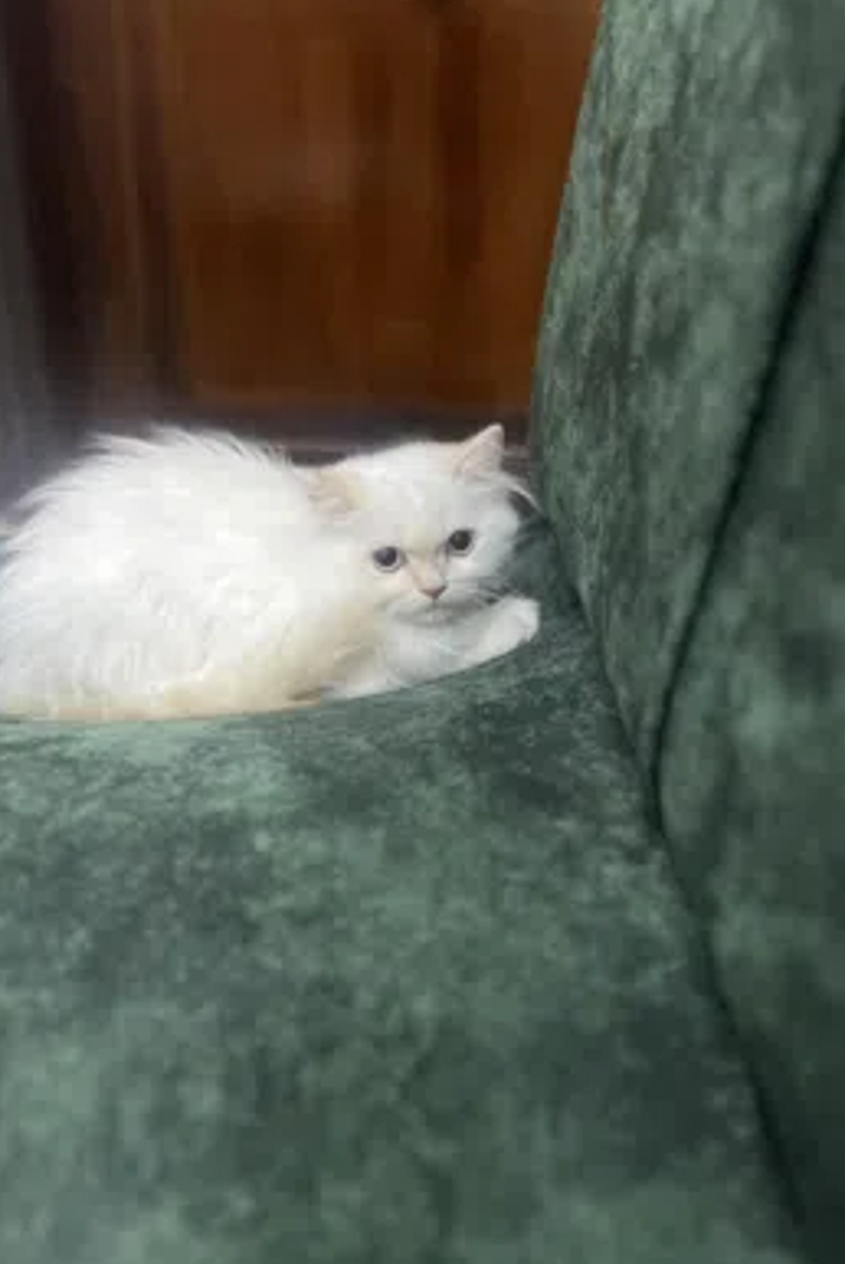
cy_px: 629
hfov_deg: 46.5
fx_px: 984
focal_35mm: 28
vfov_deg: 65.4
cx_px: 419
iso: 500
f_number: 1.5
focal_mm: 5.7
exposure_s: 1/50
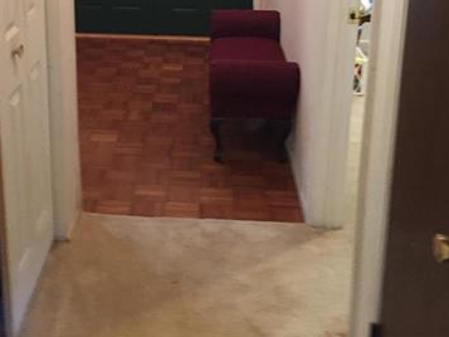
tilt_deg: -15.8
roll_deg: -2.4
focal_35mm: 52
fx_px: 675
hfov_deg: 36.5
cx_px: 162
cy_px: 39
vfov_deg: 27.1
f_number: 2.2
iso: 250
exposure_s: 1/15
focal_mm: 4.15
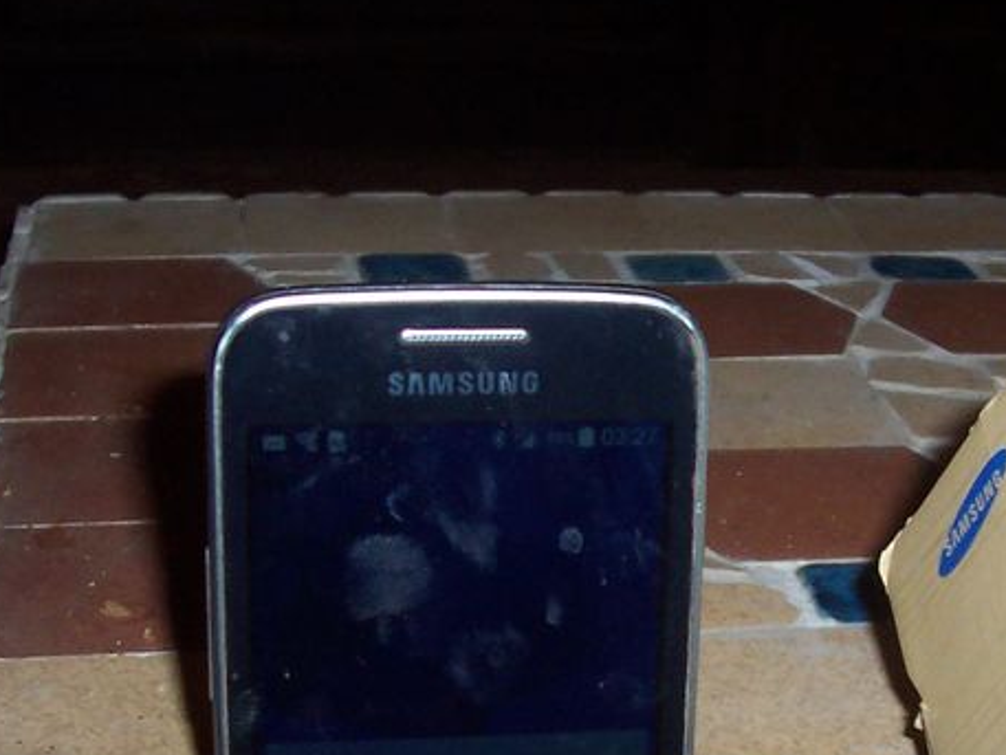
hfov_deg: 23.9
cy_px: 619
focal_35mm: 81
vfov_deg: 18.0
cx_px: 718
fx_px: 2355
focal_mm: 5.6
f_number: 2.8
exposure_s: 1/60
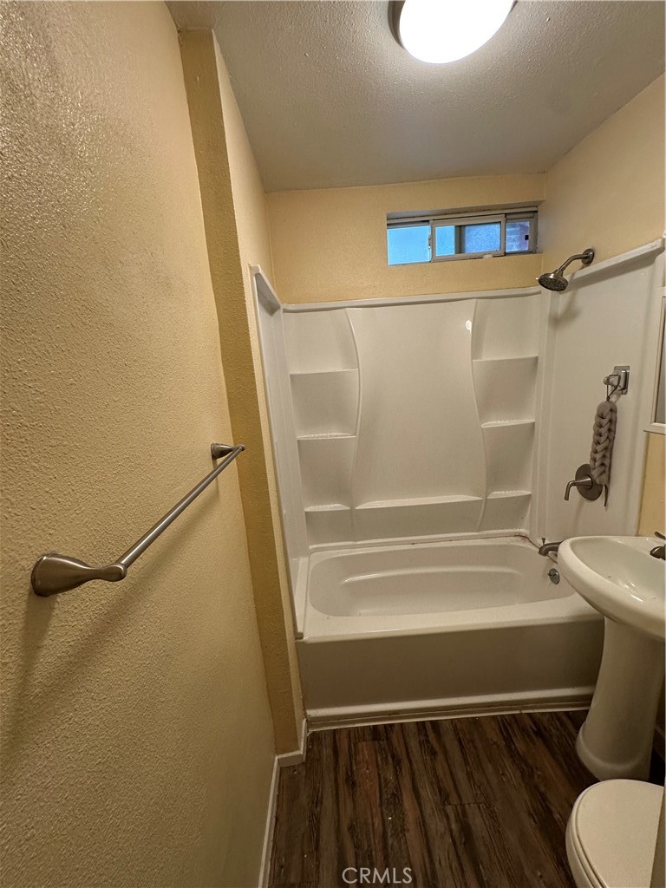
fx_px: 359
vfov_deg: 102.1
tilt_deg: -12.2
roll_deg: +3.9
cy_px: 444
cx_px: 333
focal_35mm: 14
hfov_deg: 85.7
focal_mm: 2.22
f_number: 2.2
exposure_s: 1/120
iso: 160
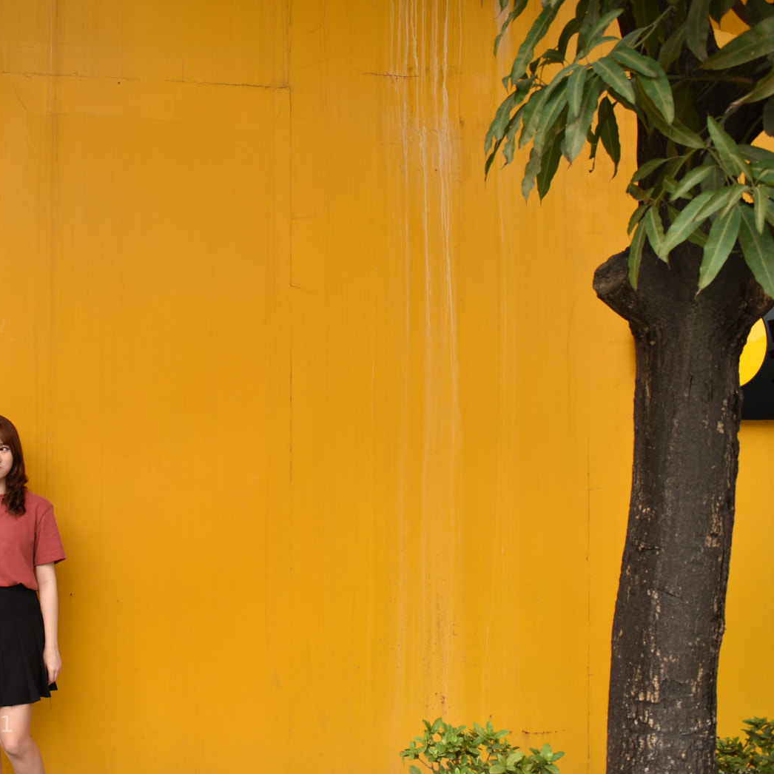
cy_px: 388
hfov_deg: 41.9
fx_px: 987
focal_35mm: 39
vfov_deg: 42.8
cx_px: 218
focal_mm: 20
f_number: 5.6
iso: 100
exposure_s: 1/125
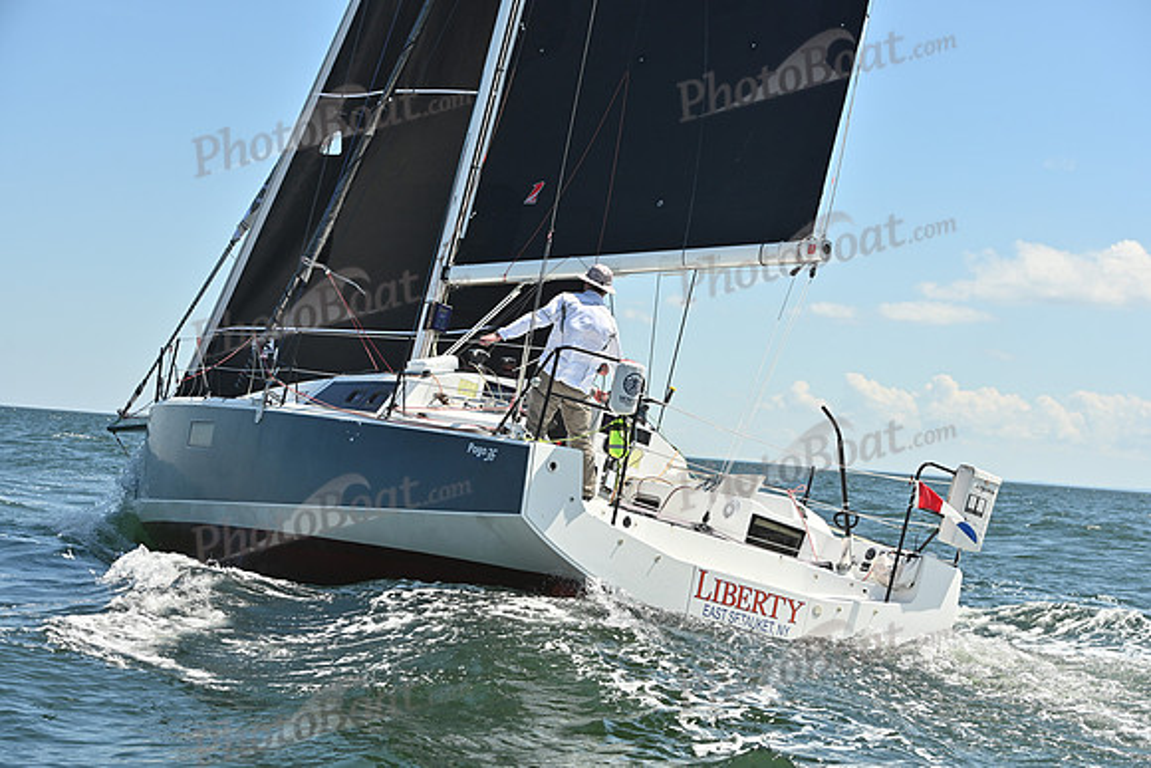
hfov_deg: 28.8
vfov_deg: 19.5
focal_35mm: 70
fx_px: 2238
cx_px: 576
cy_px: 384
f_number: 7.1
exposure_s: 1/1250
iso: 250
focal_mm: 70
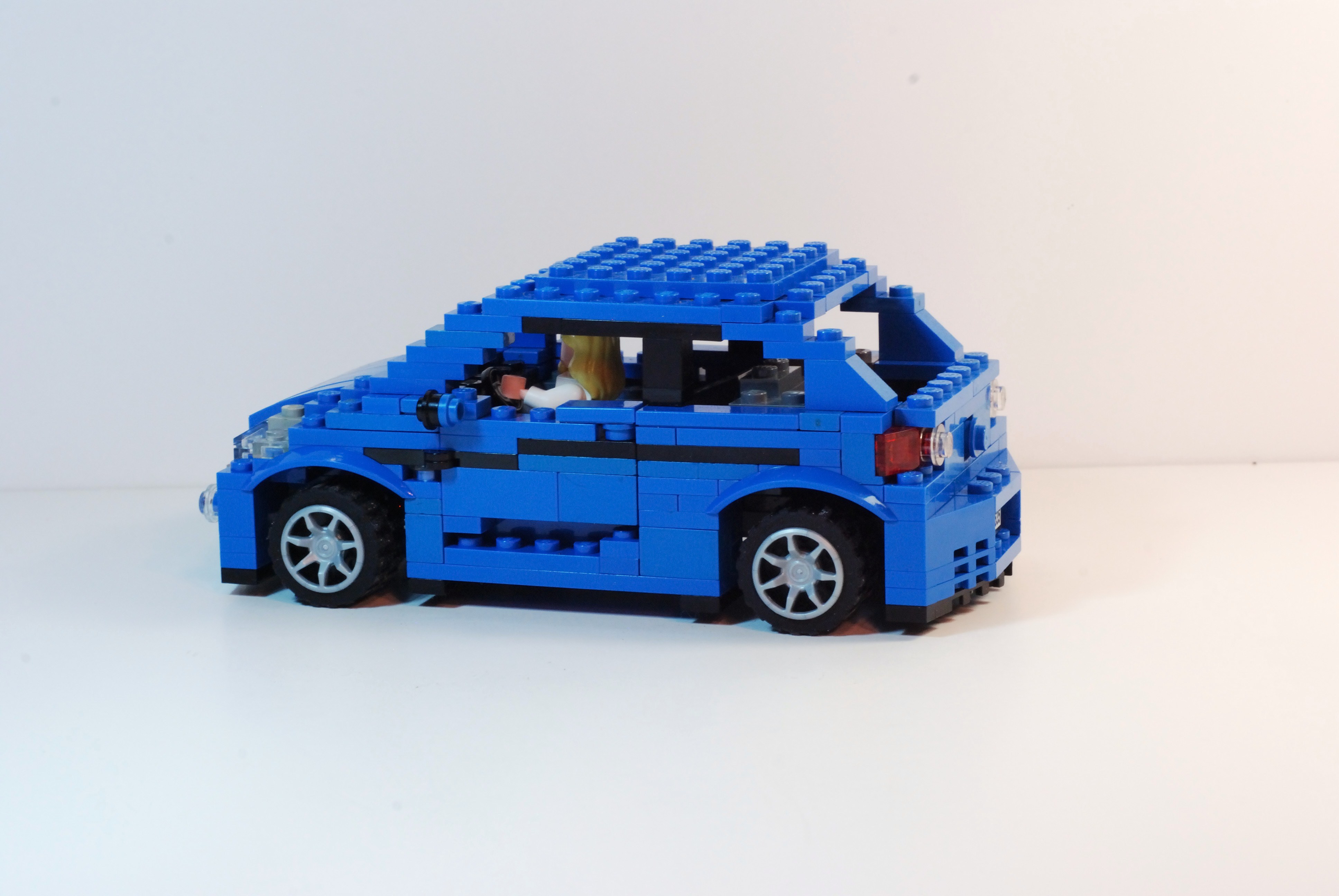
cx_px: 670
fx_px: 2793
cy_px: 448
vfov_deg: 18.2
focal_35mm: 75
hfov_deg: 27.0
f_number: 14
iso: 800
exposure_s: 1/25
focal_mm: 50
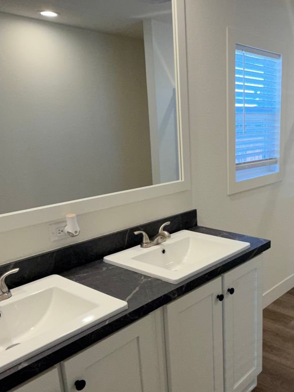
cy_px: 223
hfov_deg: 39.5
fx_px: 385
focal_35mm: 34
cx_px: 250
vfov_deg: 53.8
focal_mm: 2.22
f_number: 2.2
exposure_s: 1/120
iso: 125
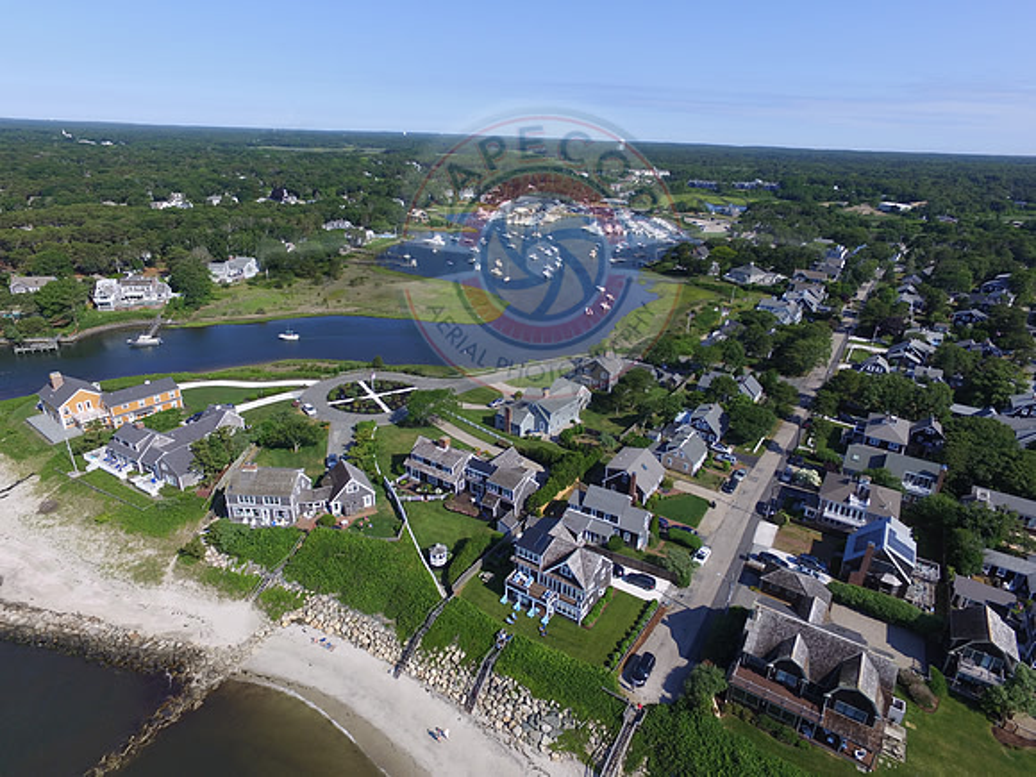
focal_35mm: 20
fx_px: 599
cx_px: 518
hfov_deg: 81.7
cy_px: 388
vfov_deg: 66.0
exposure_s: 1/1047
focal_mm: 3.61
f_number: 2.8
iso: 100
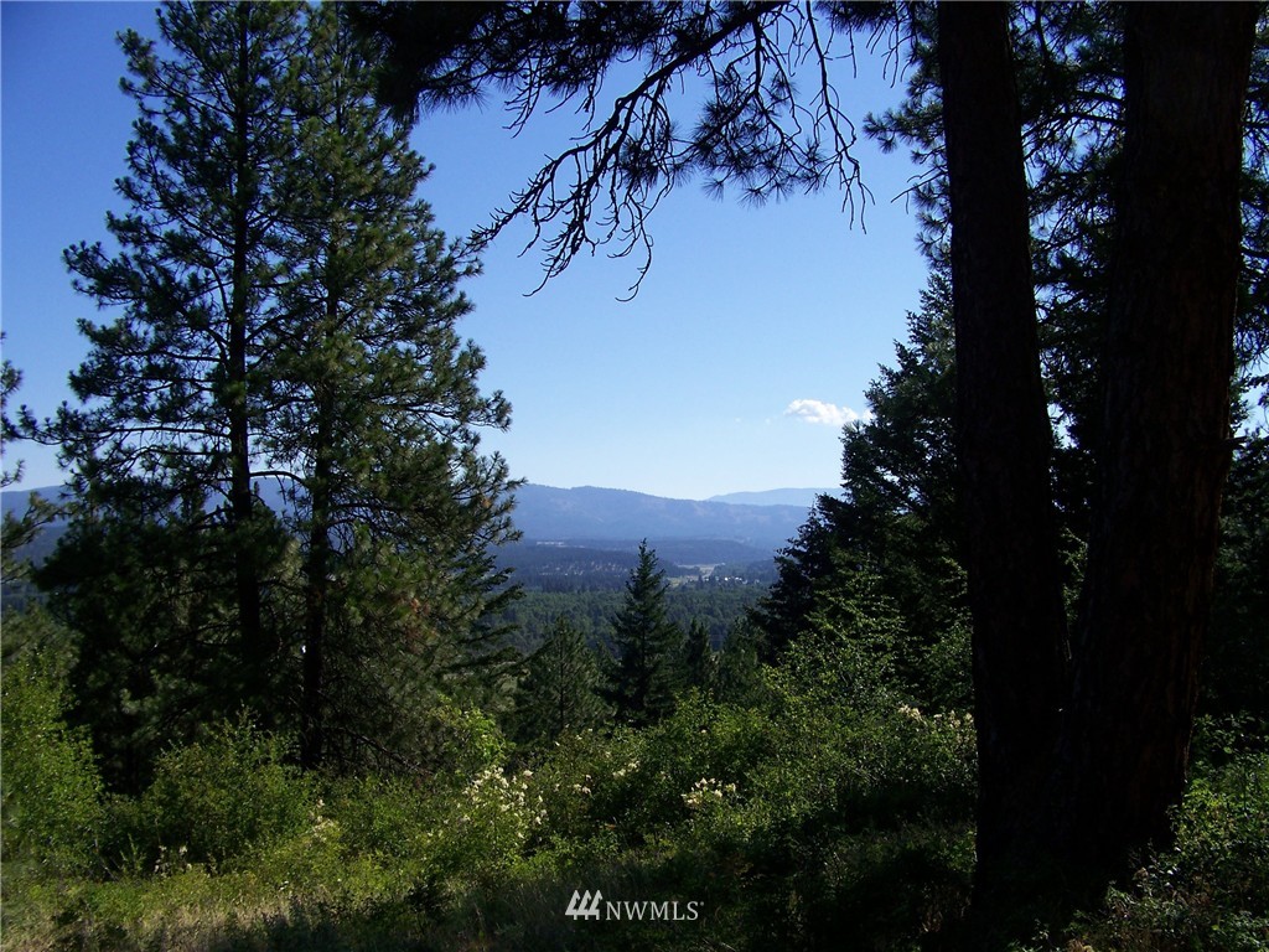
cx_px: 634
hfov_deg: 51.4
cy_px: 476
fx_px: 1320
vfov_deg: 39.7
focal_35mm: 36
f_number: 4
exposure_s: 1/500
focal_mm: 5.85
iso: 64
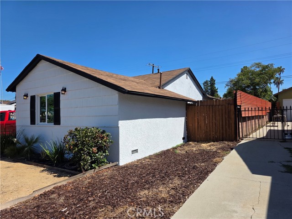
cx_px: 146
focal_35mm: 23
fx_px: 194
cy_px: 110
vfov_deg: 58.9
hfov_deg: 73.9
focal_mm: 6.3
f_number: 1.7
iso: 80
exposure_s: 1/6355
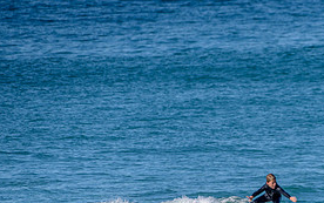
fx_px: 9465
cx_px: 305
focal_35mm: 1071
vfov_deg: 1.2
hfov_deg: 2.0
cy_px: 215
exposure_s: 1/2000
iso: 200
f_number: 5.6
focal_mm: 500
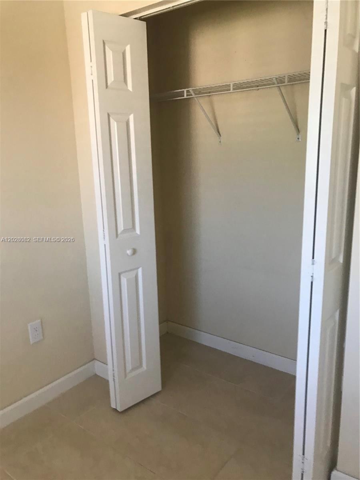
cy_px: 240
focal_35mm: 28
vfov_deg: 63.4
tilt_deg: -12.0
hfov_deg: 49.7
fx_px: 388
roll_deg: +0.5
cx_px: 180
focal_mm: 3.99
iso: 40
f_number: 1.8
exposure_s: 1/17
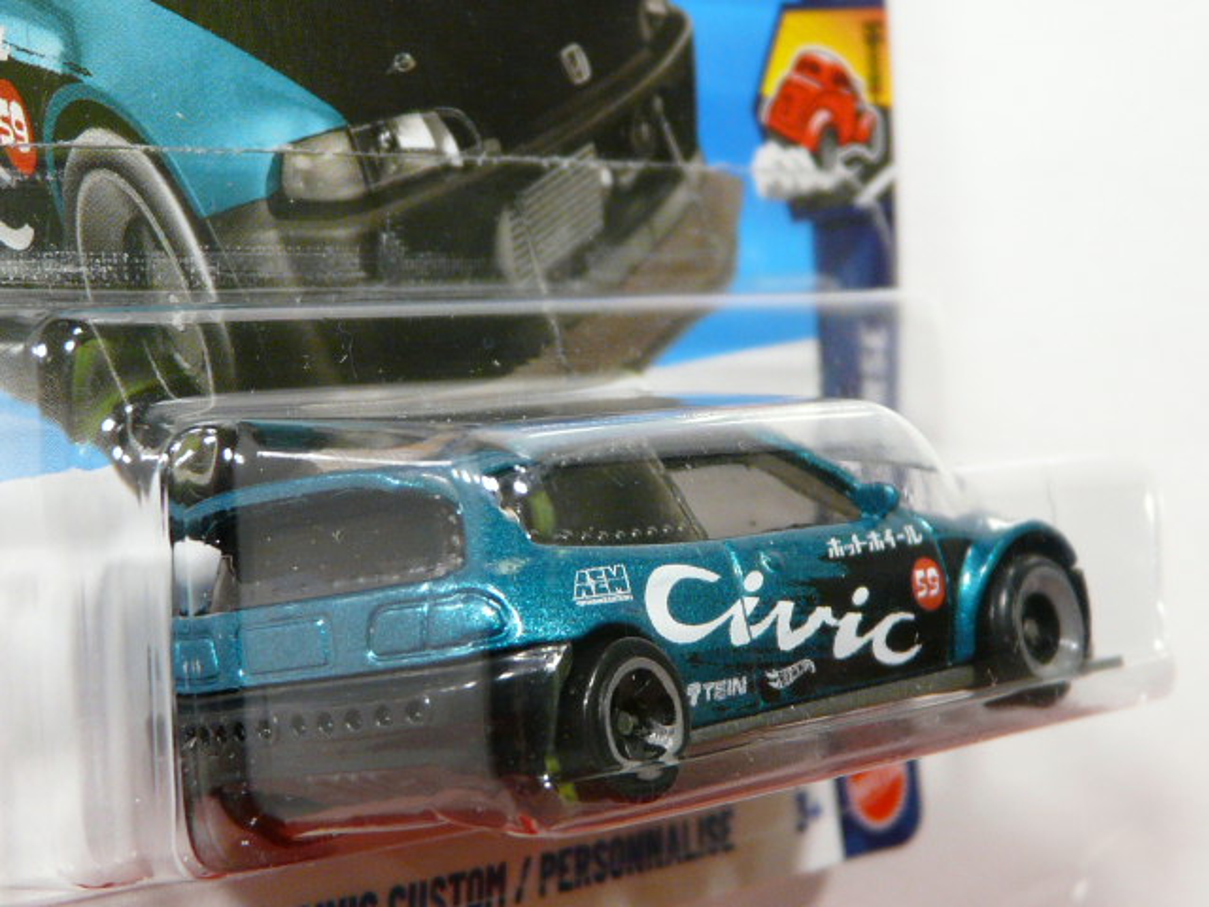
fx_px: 3213
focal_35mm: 92
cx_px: 604
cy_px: 454
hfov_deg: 21.3
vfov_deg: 16.1
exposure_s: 1/50
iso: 160
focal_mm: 9.5
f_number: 3.2
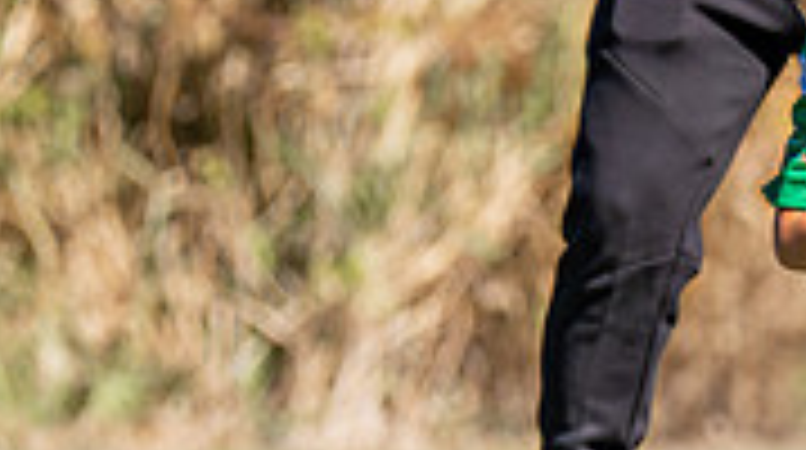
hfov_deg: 1.8
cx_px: 969
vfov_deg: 1.0
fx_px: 25476
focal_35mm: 1194
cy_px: 277
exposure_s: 1/2500
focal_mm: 200
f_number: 2.8
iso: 200
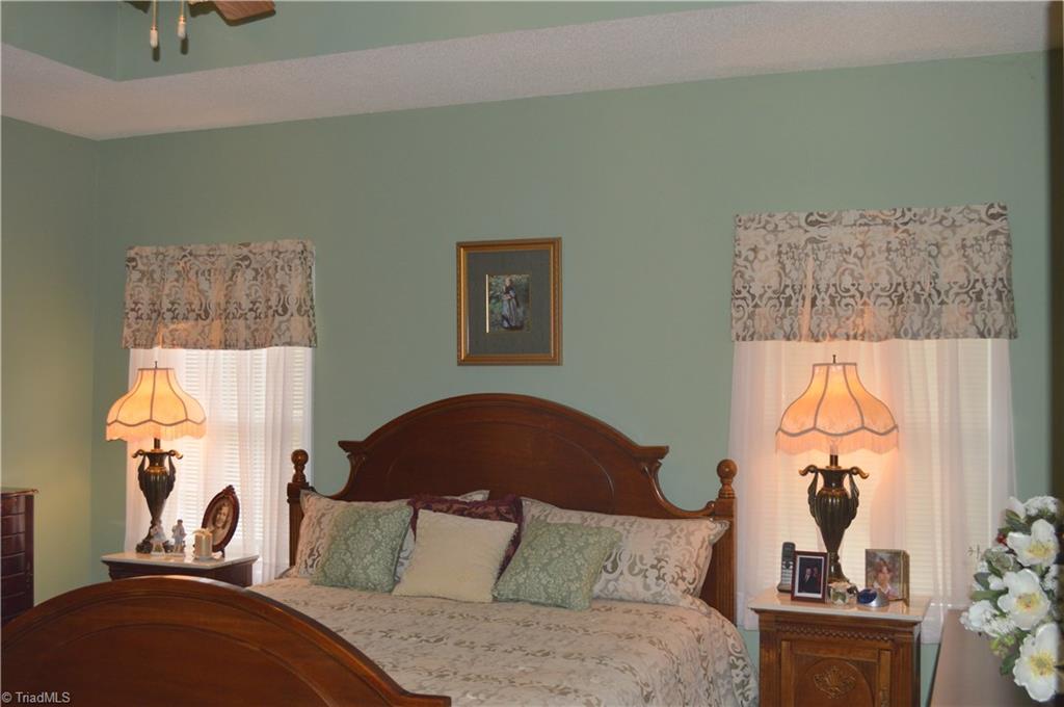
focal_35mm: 36
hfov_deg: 53.2
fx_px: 1063
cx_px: 532
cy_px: 354
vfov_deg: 36.8
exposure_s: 1/80
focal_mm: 24
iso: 400
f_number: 4
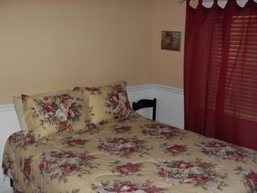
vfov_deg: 38.7
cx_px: 128
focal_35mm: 37
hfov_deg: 50.1
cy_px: 96
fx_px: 275
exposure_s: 1/45
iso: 100
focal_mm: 6.3
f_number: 2.8
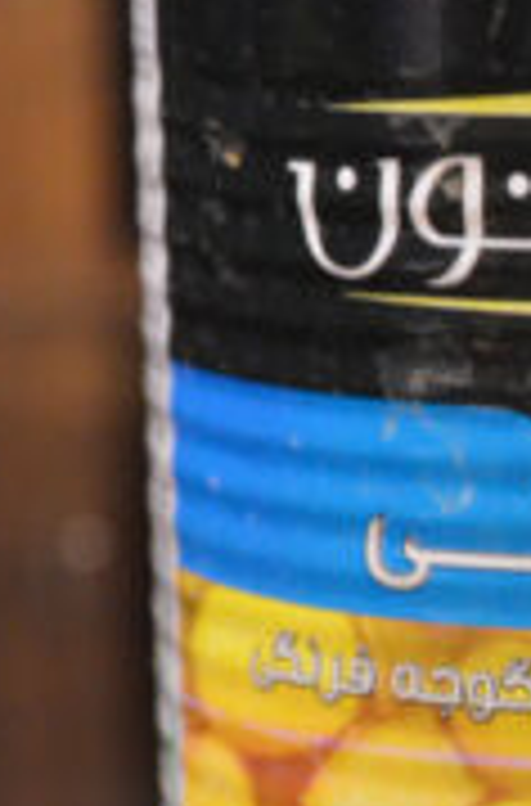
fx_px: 5106
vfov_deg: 9.0
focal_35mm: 229
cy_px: 570
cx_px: 796
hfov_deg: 5.9
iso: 3200
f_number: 5.3
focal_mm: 42
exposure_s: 1/13
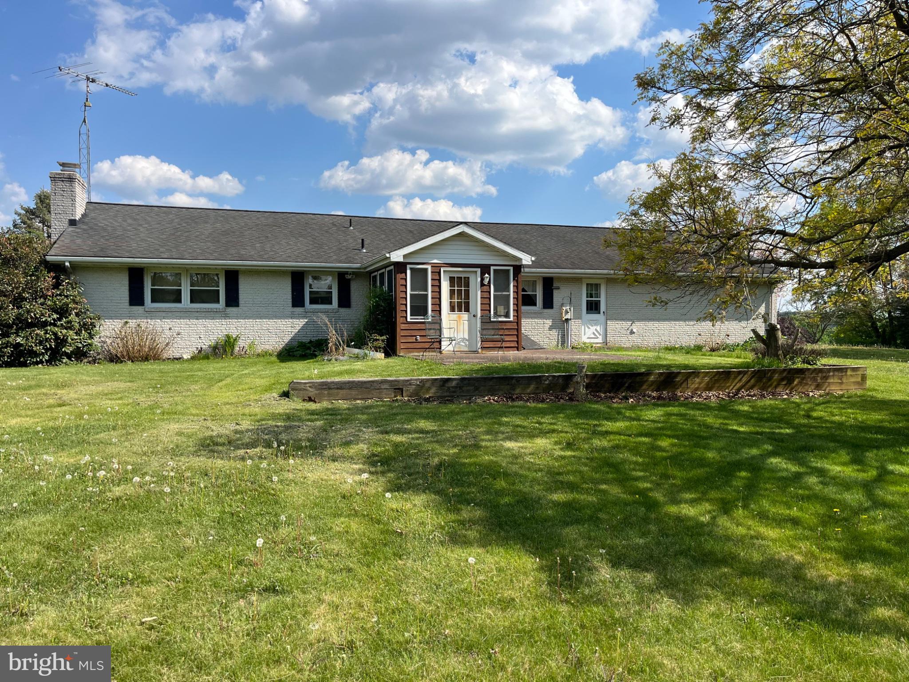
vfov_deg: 53.1
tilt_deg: -1.5
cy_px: 341
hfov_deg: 67.3
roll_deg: +0.5
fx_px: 683
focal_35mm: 26
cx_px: 454
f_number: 1.6
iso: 50
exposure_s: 1/3311
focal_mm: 5.1
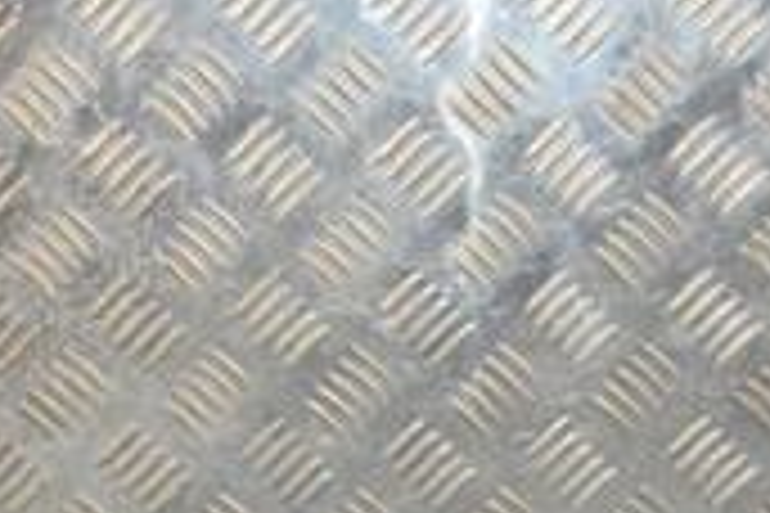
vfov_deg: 11.3
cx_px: 513
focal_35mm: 116
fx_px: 2481
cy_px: 788
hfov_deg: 17.6
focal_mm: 22
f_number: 5.6
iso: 800
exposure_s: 1/200
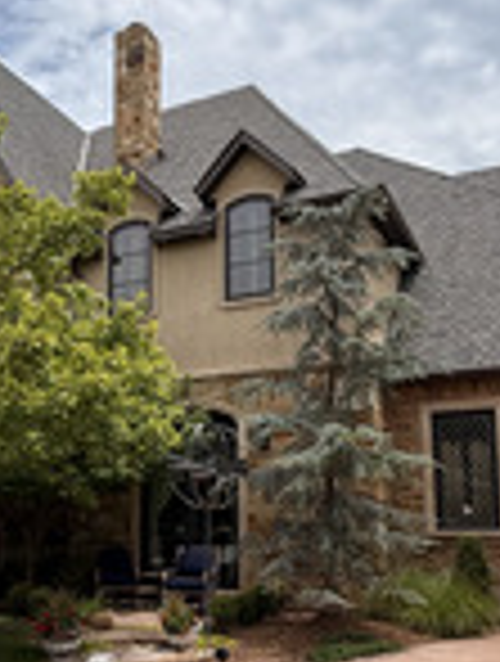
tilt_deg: +9.4
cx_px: 221
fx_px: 729
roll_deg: +3.3
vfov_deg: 48.3
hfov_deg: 37.8
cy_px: 423
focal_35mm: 38
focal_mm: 2.22
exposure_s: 1/1901
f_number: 2.2
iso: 64
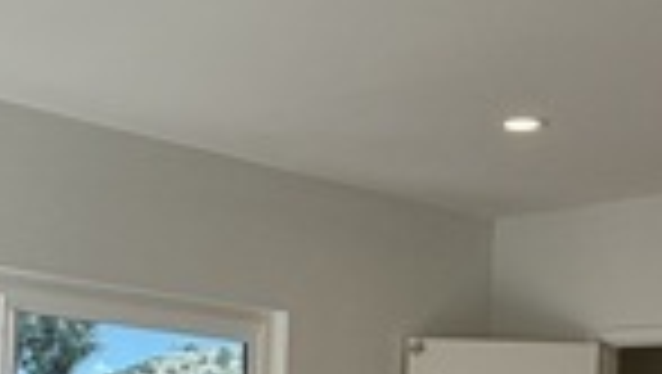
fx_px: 1212
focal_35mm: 69
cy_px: 464
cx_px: 295
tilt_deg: +0.5
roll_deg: -1.6
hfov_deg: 30.5
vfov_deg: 16.7
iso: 50
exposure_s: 1/342
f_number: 2.2
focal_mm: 2.22
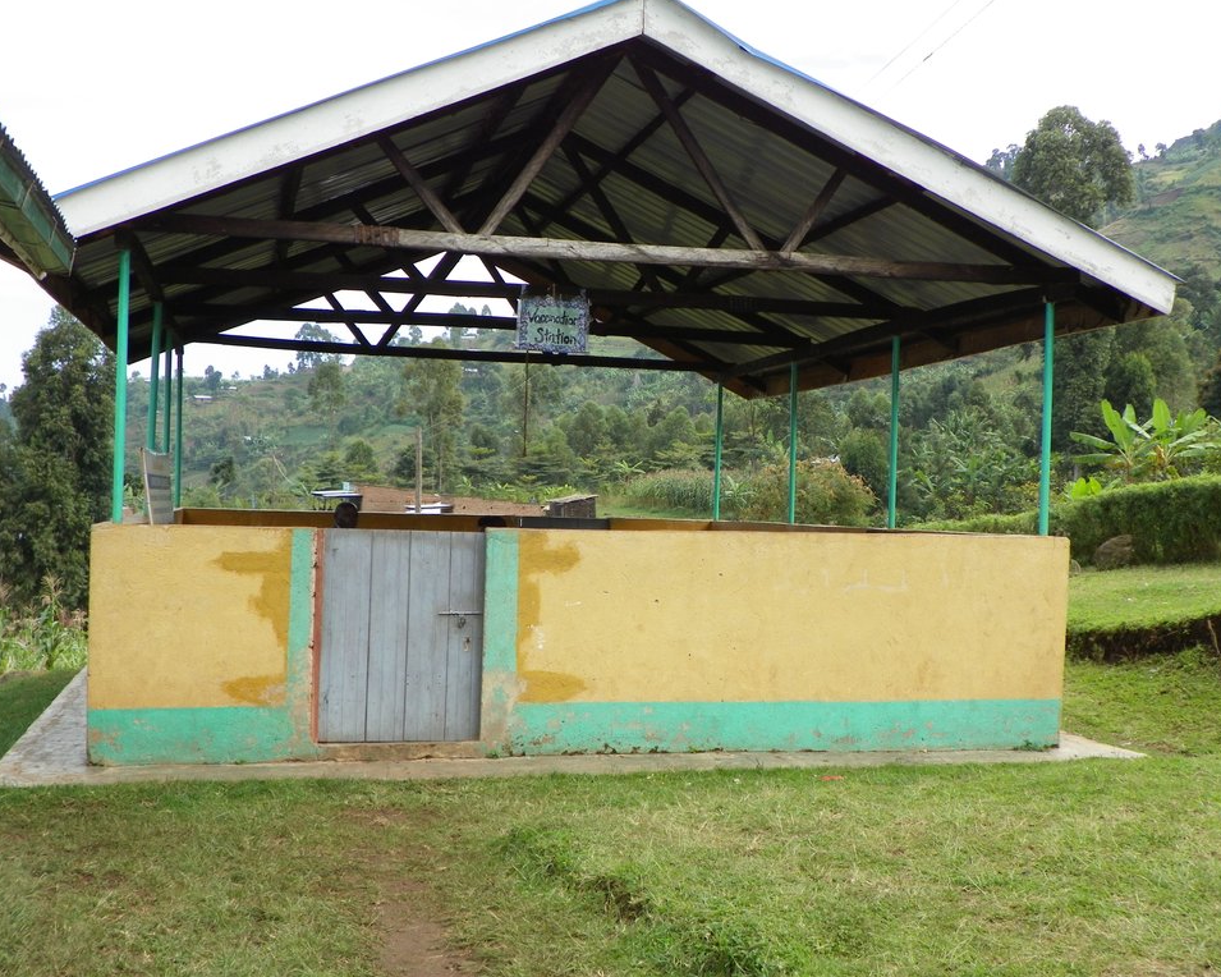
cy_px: 487
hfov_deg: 41.1
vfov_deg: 33.4
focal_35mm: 45
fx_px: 1626
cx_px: 646
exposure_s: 1/250
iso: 64
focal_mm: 7.6
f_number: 3.2
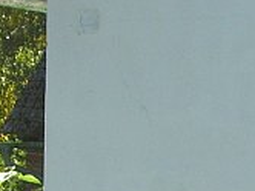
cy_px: 276
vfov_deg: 7.4
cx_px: 367
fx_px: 1456
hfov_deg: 9.7
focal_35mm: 198
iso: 64
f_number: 4.9
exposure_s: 1/190
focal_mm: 8.5
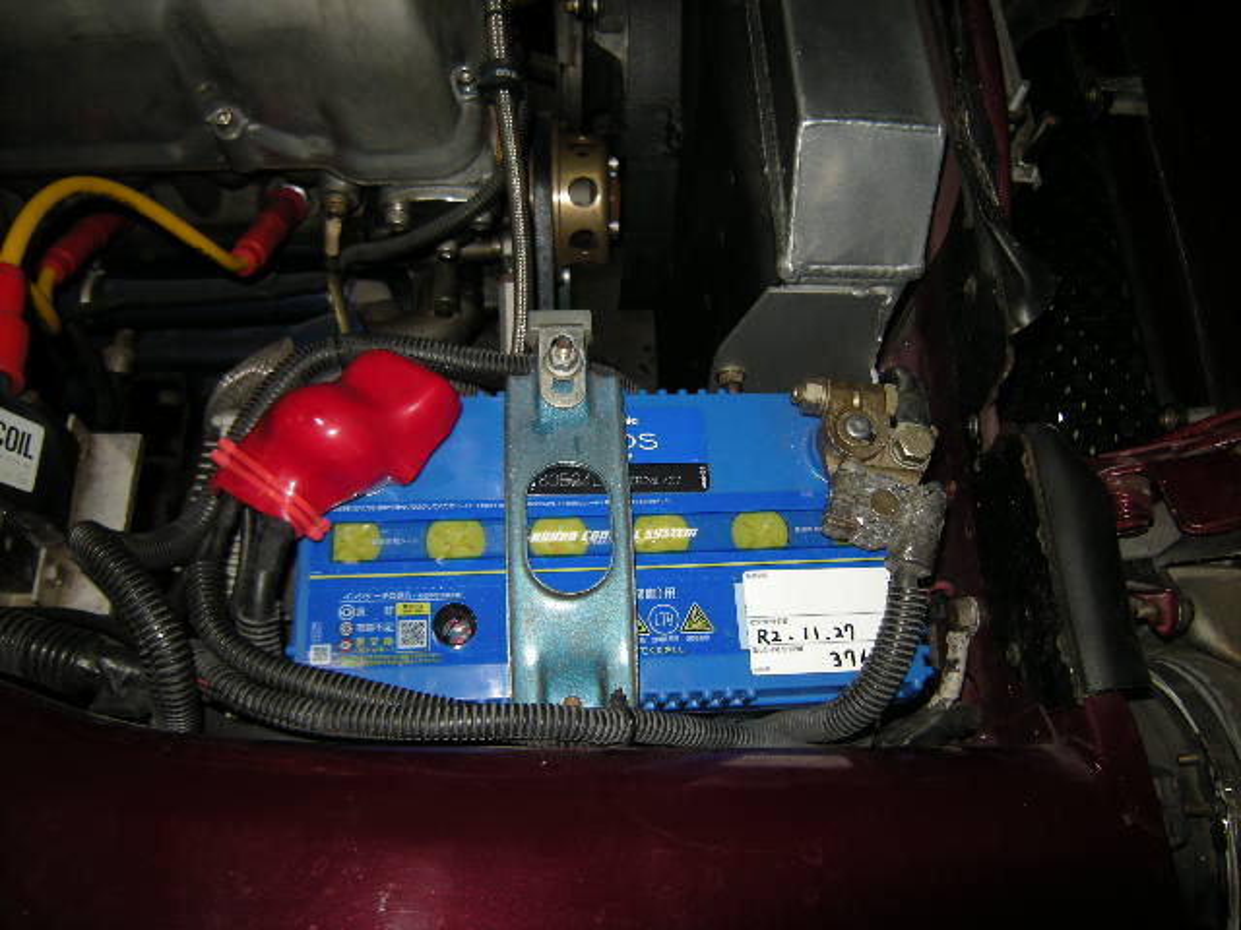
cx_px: 620
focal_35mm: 28
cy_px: 465
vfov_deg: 49.7
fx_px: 1004
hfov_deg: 63.4
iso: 64
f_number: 2.8
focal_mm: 4.7
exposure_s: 1/60
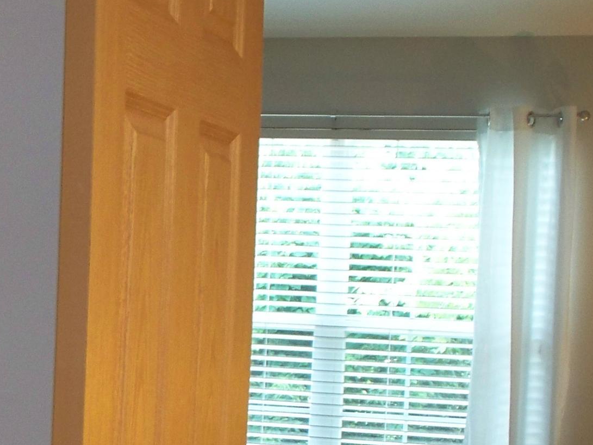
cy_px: 425
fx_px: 1696
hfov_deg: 18.6
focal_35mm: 99
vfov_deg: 14.7
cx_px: -146
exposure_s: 1/40
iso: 200
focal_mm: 7.54
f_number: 2.8
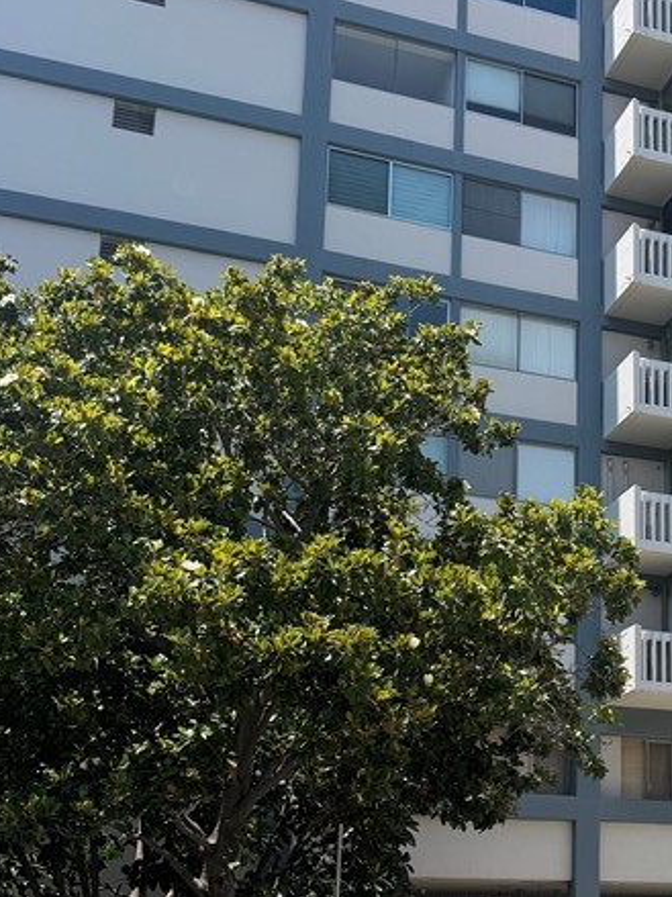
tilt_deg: +15.7
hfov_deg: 24.8
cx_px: 676
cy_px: 613
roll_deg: +1.1
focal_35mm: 56
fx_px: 1450
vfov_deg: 34.0
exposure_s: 1/2506
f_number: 1.78
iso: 80
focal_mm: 6.76
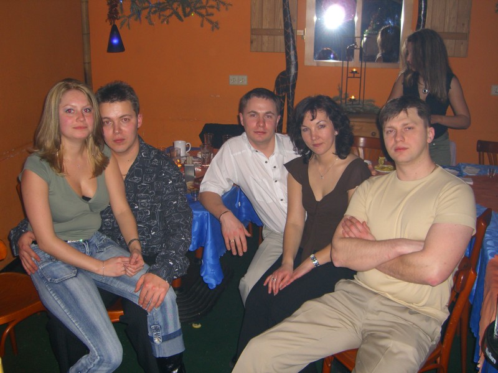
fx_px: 547
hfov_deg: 49.0
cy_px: 186
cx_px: 249
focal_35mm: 38
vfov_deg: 37.7
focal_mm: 7.9
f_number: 2.8
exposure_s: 1/60
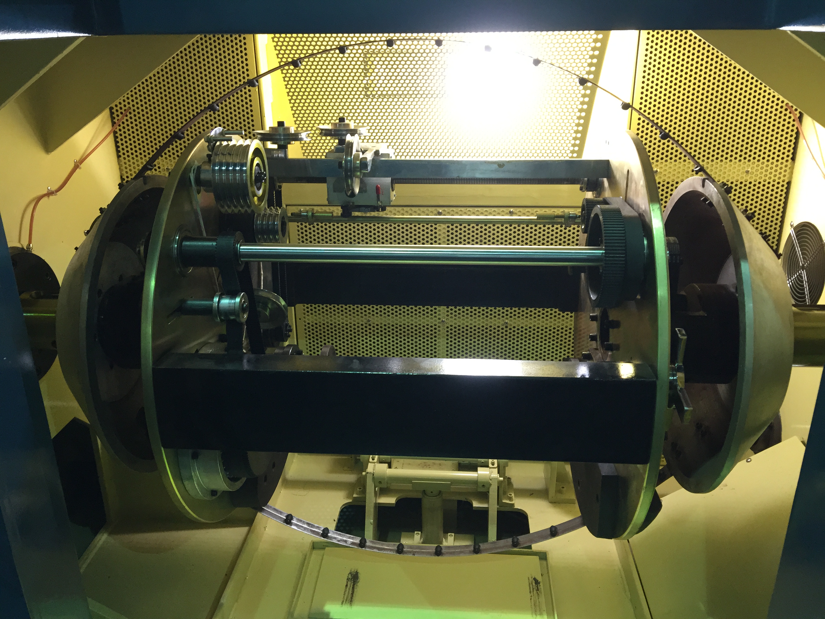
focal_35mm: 29
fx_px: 691
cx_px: 412
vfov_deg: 48.2
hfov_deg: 61.7
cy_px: 310
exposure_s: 1/33
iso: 160
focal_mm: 4.15
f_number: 2.2
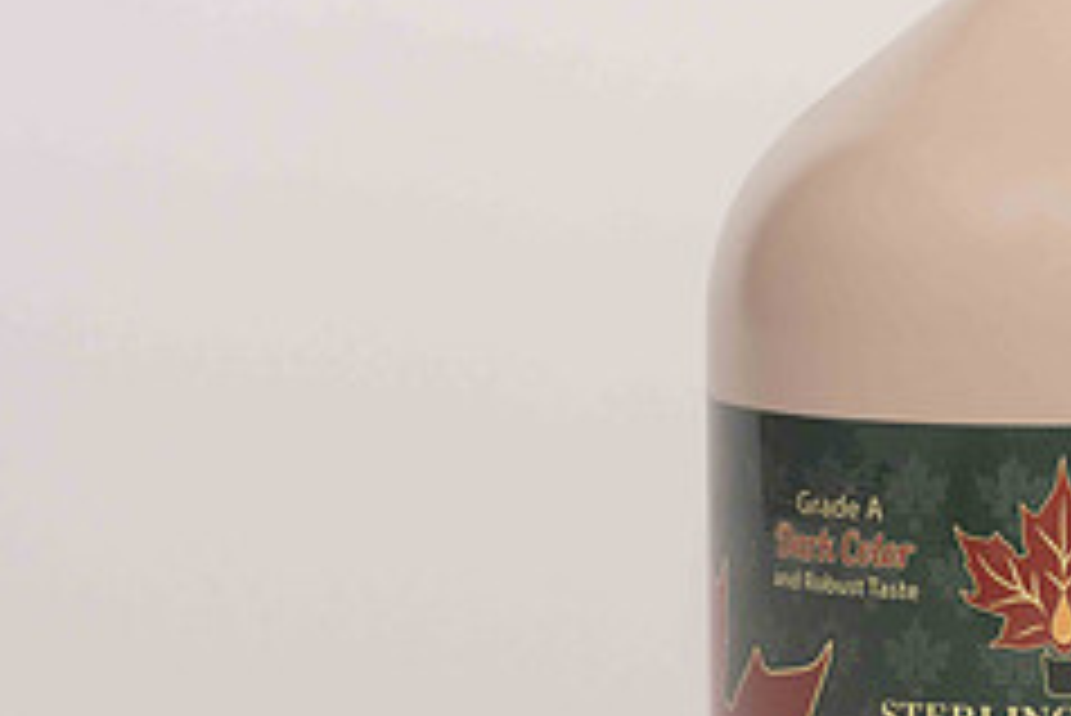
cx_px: 1084
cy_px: 430
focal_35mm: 209
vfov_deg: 6.6
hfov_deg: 9.8
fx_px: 6221
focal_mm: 85
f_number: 13
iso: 400
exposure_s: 1/100
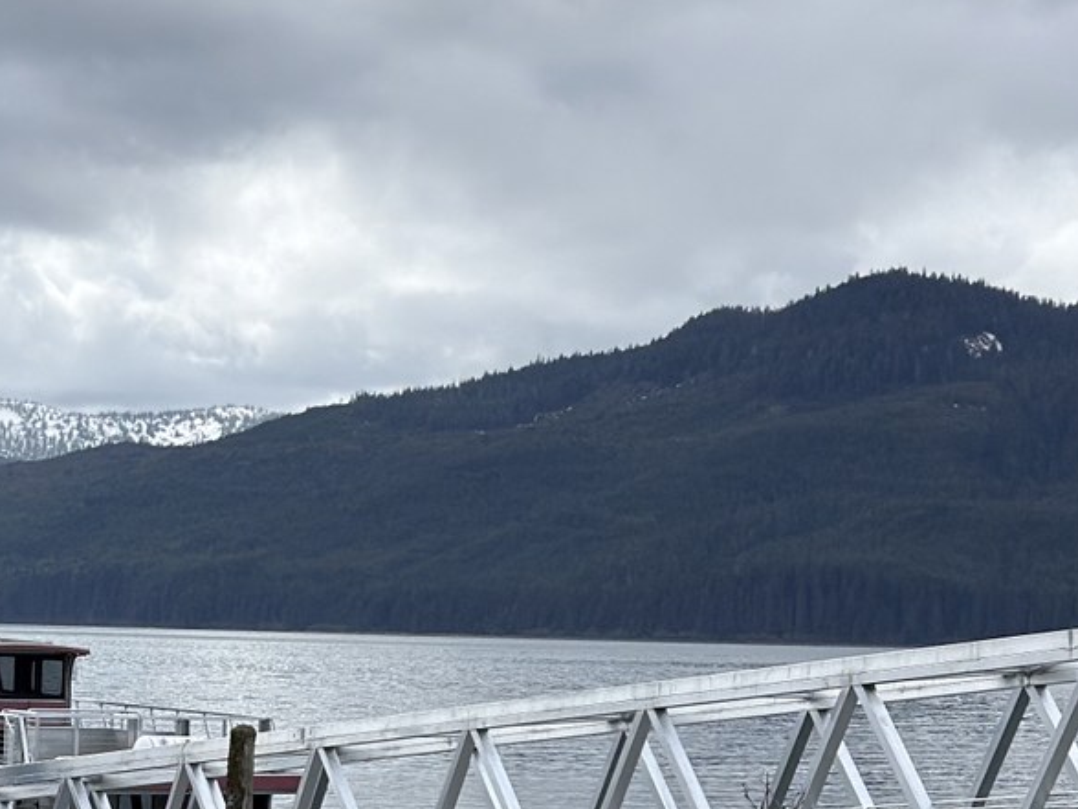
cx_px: 48
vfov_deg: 11.9
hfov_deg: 15.9
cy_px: 961
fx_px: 3799
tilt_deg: -6.6
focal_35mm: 122
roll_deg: -0.1
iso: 80
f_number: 1.78
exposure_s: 1/7299
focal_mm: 6.76
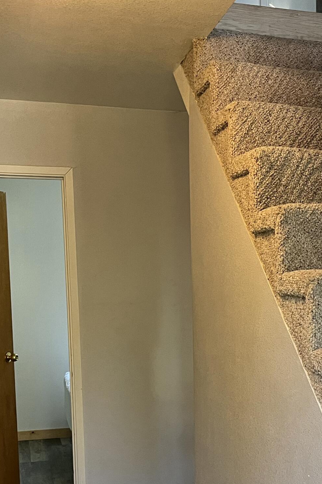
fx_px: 738
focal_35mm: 55
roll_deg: +1.3
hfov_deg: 24.3
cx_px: 249
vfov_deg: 35.4
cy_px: 367
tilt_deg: -7.2
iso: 160
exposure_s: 1/60
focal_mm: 5.1
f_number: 1.6
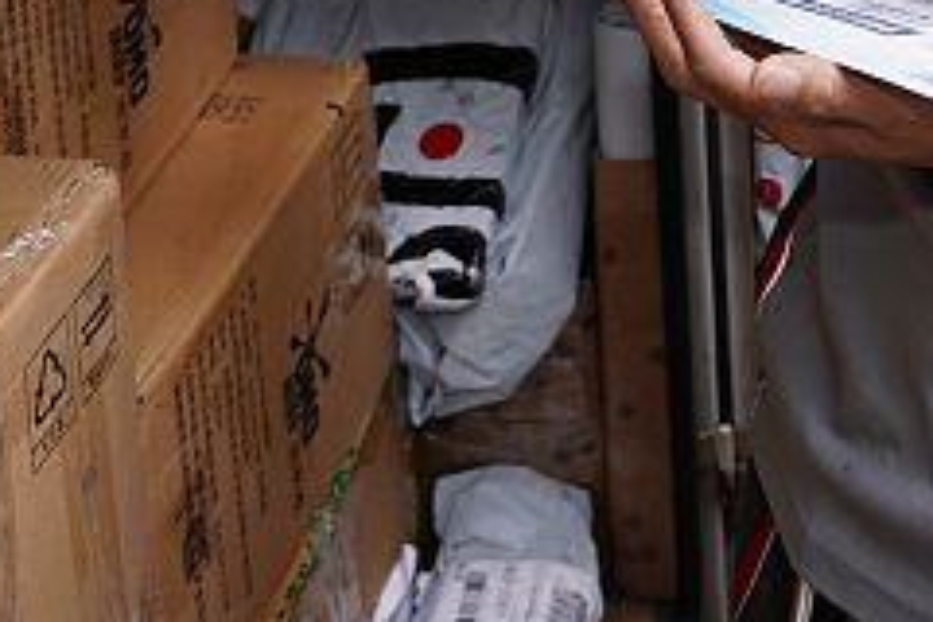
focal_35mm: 80
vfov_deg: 14.1
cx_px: 723
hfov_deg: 25.0
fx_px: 2073
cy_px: -649
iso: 160
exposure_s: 1/160
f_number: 2.8
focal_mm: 16
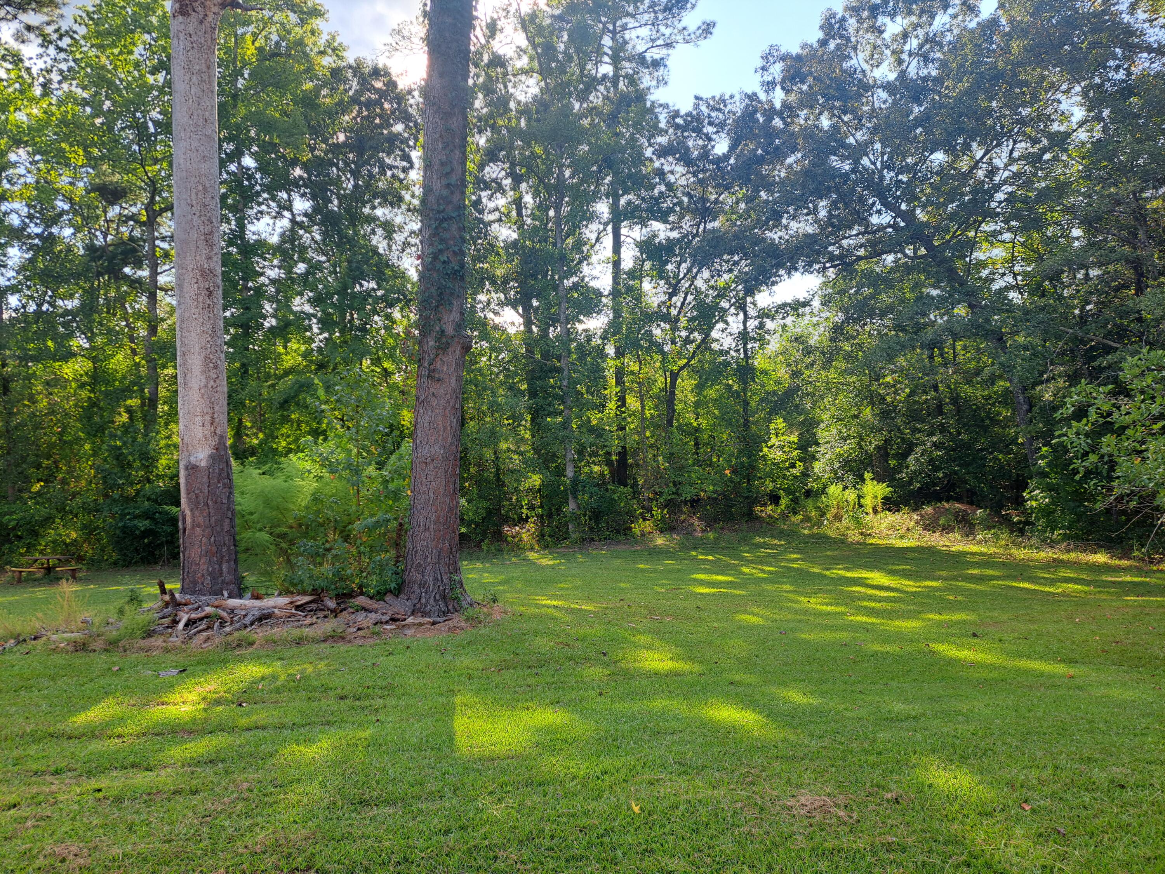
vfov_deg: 56.8
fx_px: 808
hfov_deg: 71.6
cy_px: 437
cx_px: 582
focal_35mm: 24
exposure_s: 1/264
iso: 50
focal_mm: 5.23
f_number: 1.8
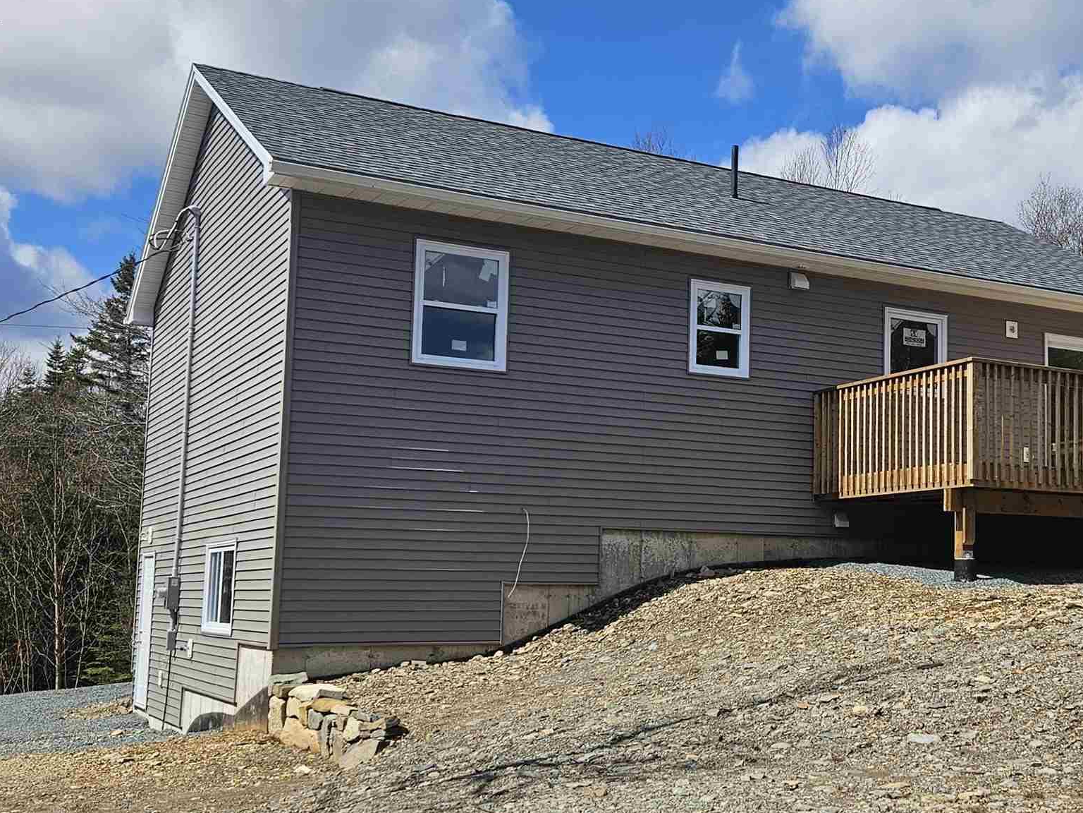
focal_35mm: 46
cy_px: 437
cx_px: 821
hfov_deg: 40.0
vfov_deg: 31.5
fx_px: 1439
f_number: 1.8
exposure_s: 1/2812
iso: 25
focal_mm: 5.4
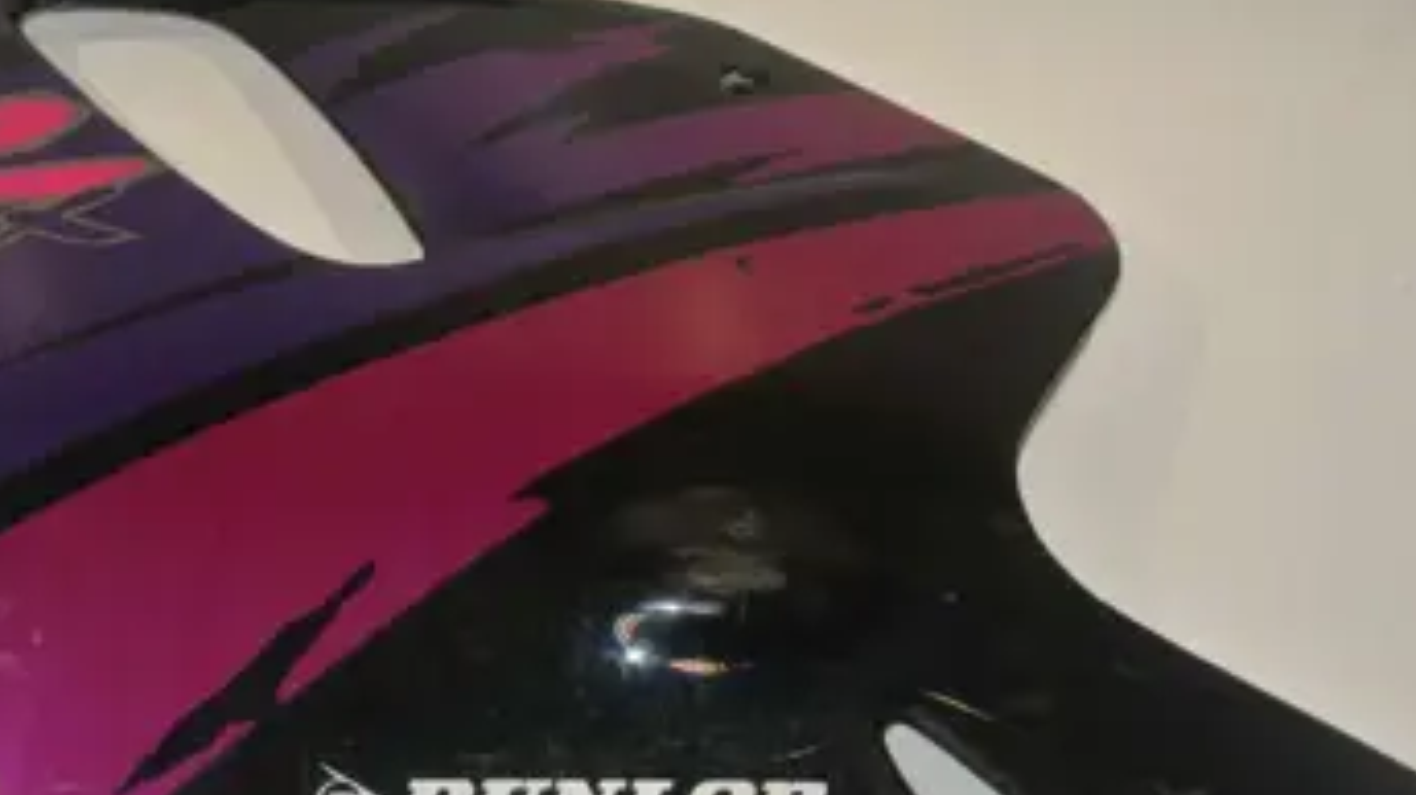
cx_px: 527
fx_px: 2401
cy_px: 573
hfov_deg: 32.7
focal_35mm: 64
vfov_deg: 18.7
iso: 200
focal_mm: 14.5
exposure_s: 1/60
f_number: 4
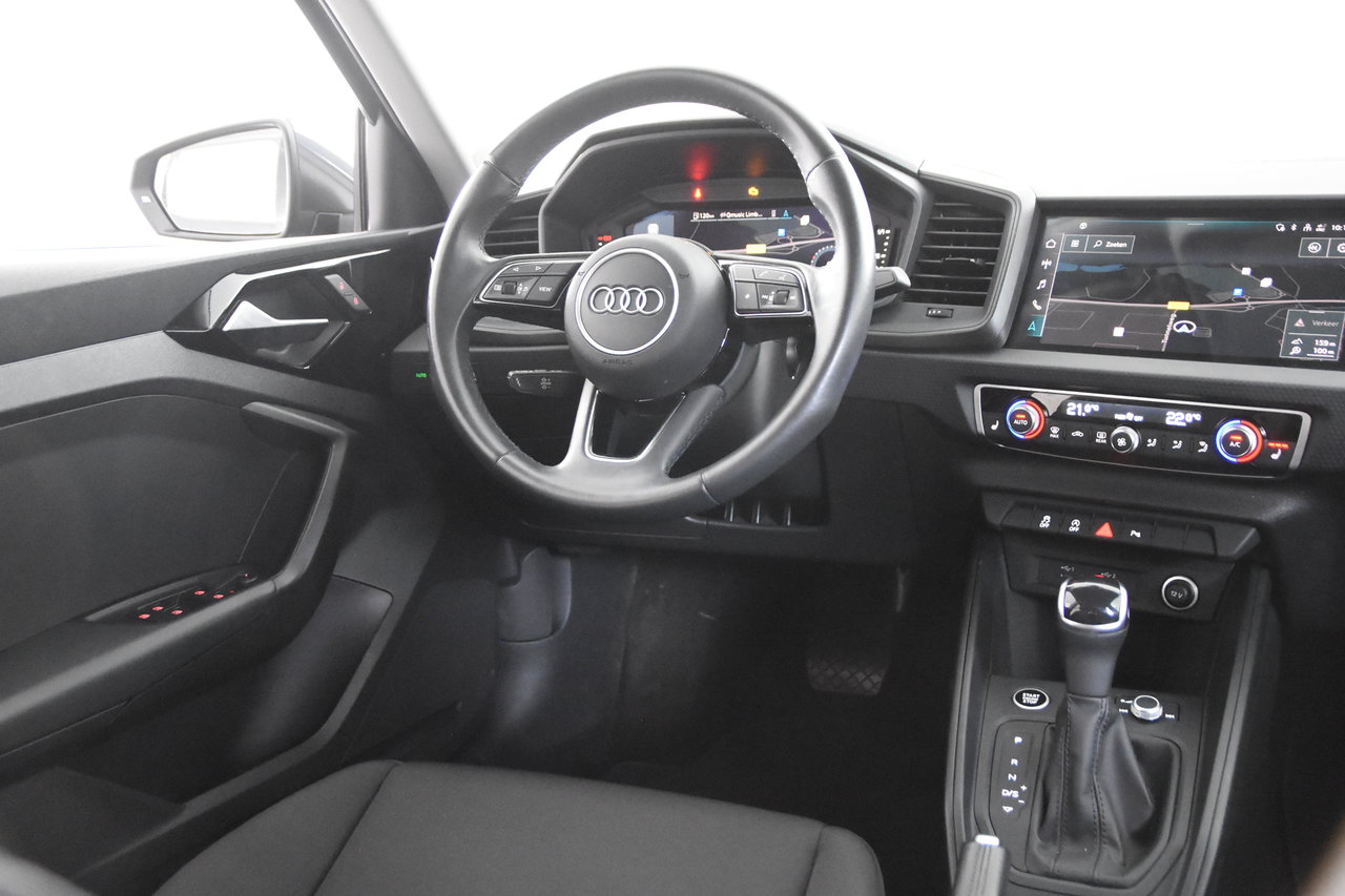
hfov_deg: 53.1
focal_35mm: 36
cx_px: 672
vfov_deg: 36.9
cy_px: 448
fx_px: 1345
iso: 9000
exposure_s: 1/40
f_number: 3
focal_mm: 24
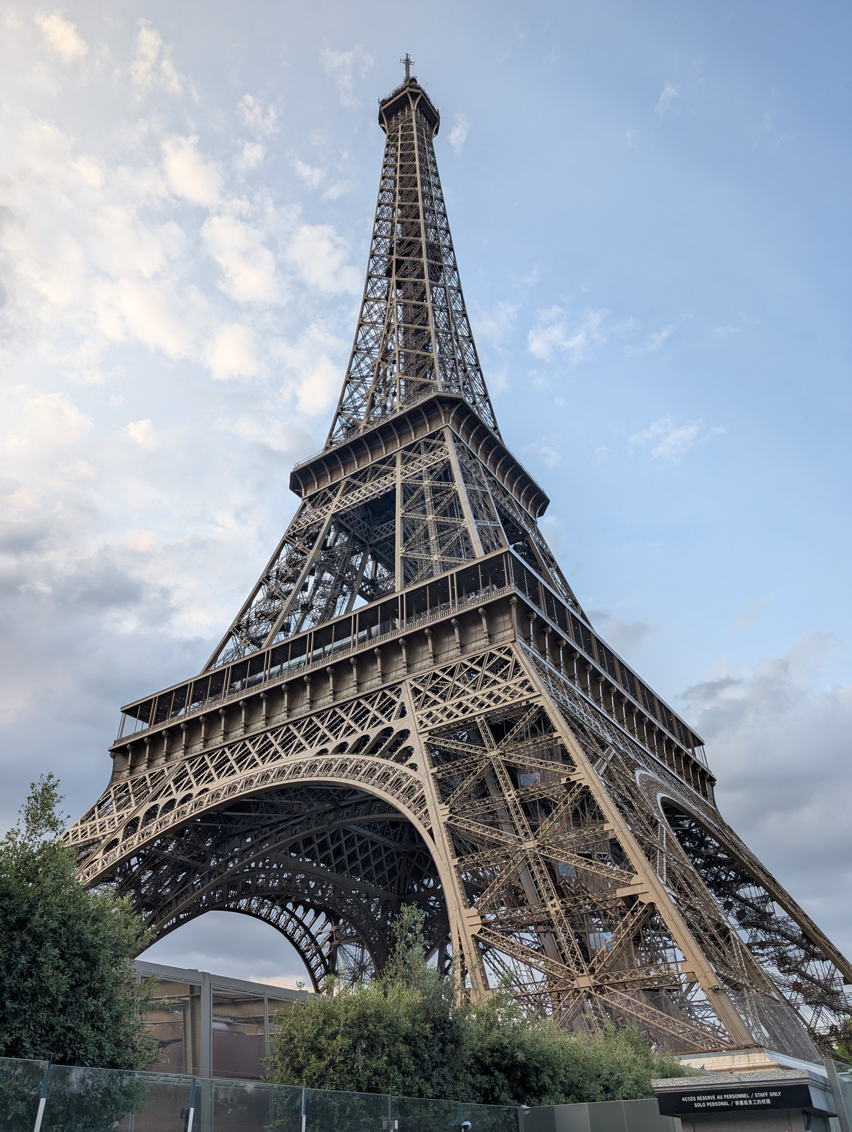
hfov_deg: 56.9
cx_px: 426
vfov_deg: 71.5
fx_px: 786
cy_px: 566
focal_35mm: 24
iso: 21
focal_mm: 6.9
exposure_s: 1/312
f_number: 1.68
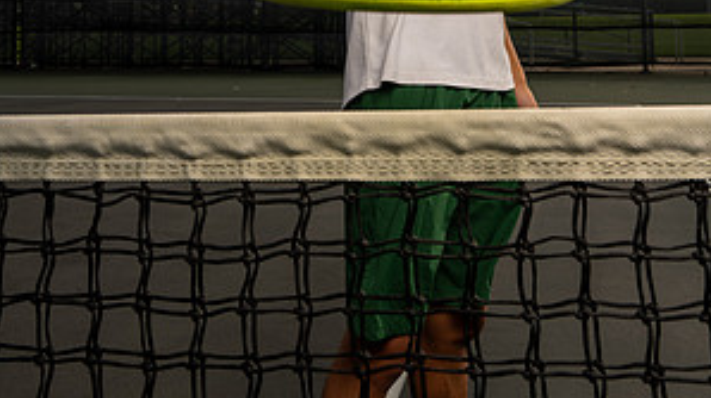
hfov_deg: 36.6
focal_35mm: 57
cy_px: -95
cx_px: 356
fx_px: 1074
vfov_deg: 19.6
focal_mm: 36
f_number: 11
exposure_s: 1/250
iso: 80
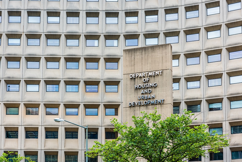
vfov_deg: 19.5
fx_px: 471
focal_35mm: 70
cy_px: 81
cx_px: 121
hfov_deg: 28.8
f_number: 8
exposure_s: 1/200
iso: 200
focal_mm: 70
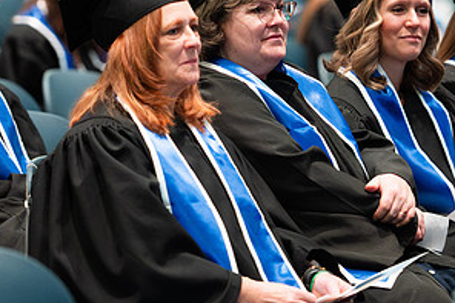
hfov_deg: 5.8
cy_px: 28
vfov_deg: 3.9
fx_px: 4459
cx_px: 243
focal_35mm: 353
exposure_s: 1/125
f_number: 2.8
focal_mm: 180
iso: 2500
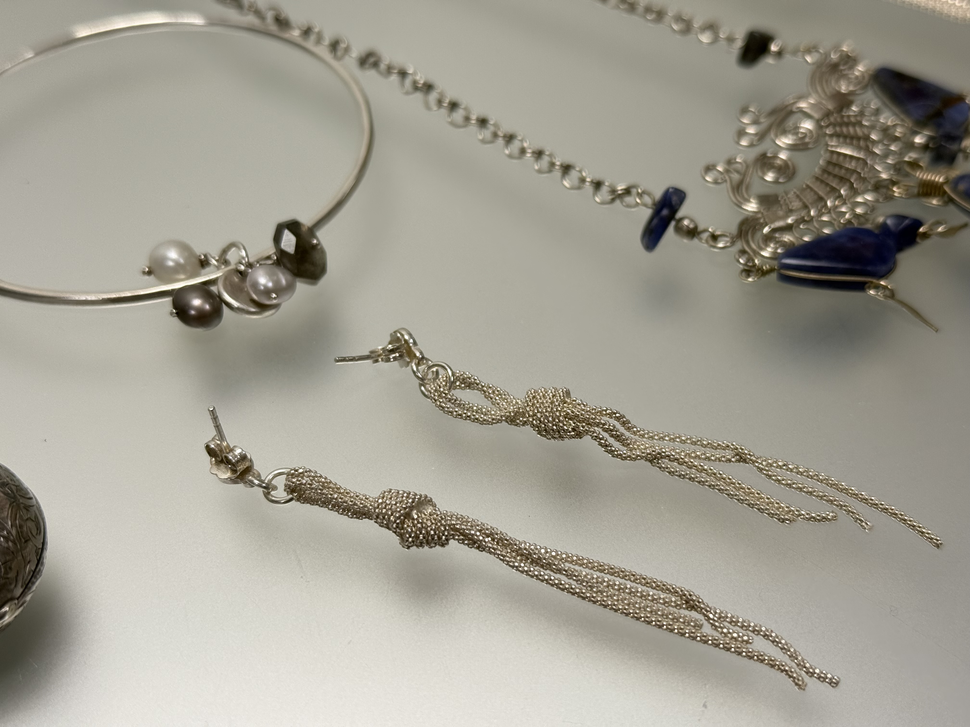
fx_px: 1345
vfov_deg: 30.3
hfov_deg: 39.7
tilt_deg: -47.0
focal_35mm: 48
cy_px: 364
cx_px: 485
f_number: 1.78
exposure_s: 1/203
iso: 80
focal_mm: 6.76
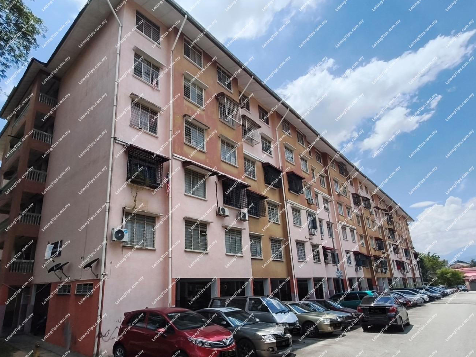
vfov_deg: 74.7
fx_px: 234
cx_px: 234
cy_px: 181
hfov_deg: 91.0
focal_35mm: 17
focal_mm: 1.67
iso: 50
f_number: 2.2
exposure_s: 1/3051
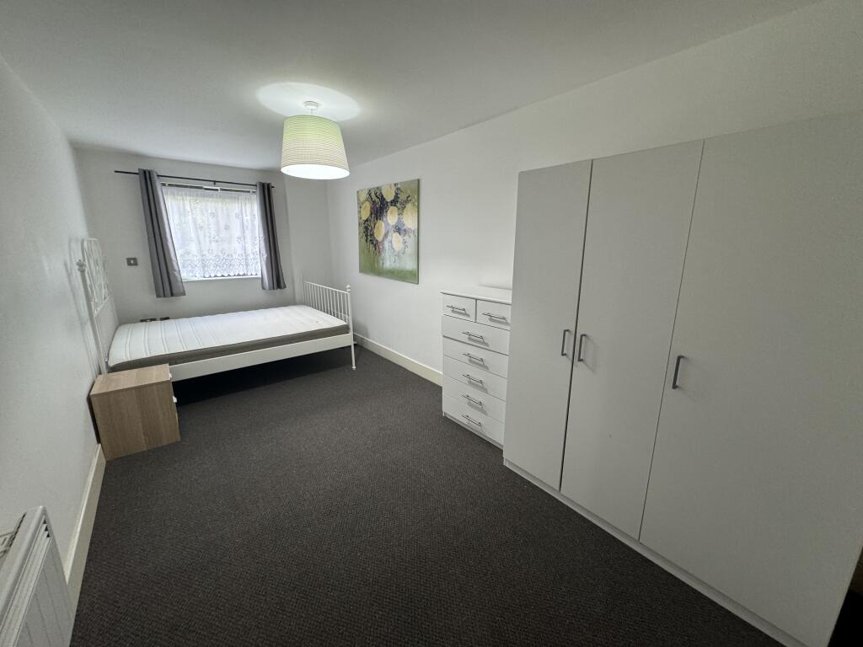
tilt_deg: -12.9
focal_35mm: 14
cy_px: 324
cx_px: 432
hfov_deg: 102.1
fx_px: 349
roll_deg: -0.6
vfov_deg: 85.7
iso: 160
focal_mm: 2.22
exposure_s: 1/50
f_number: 2.2
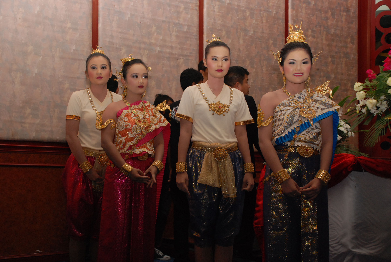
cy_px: 131
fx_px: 522
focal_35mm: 48
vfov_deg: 28.2
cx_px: 196
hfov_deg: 41.0
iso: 800
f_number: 5.6
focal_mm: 32
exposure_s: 1/200
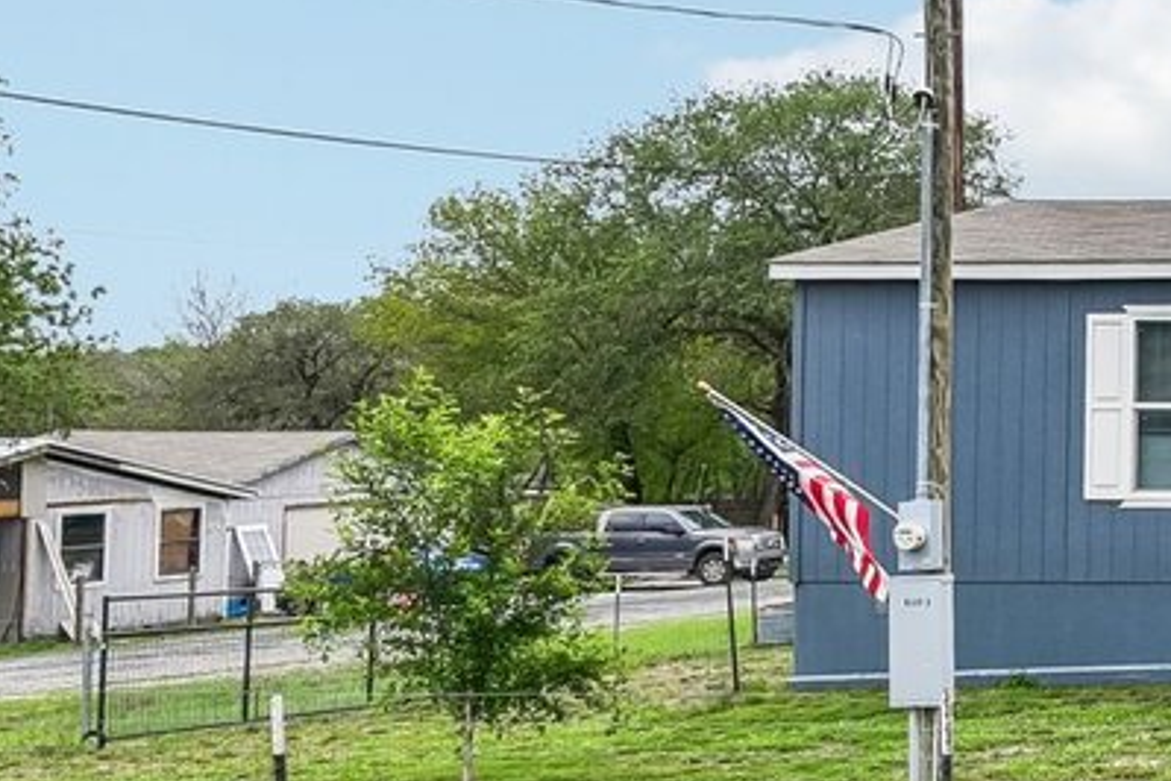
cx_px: 2025
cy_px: 208
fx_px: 2114
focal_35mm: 65
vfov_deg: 20.8
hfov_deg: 21.8
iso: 400
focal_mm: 16
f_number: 8
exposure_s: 1/640
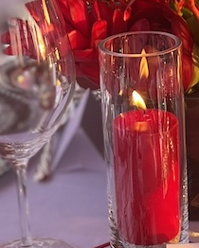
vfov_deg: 12.4
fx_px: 1147
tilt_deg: -22.7
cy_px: 135
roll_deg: +2.0
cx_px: 168
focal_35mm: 156
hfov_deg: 9.9
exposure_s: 1/121
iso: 32
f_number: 1.5
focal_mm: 5.7
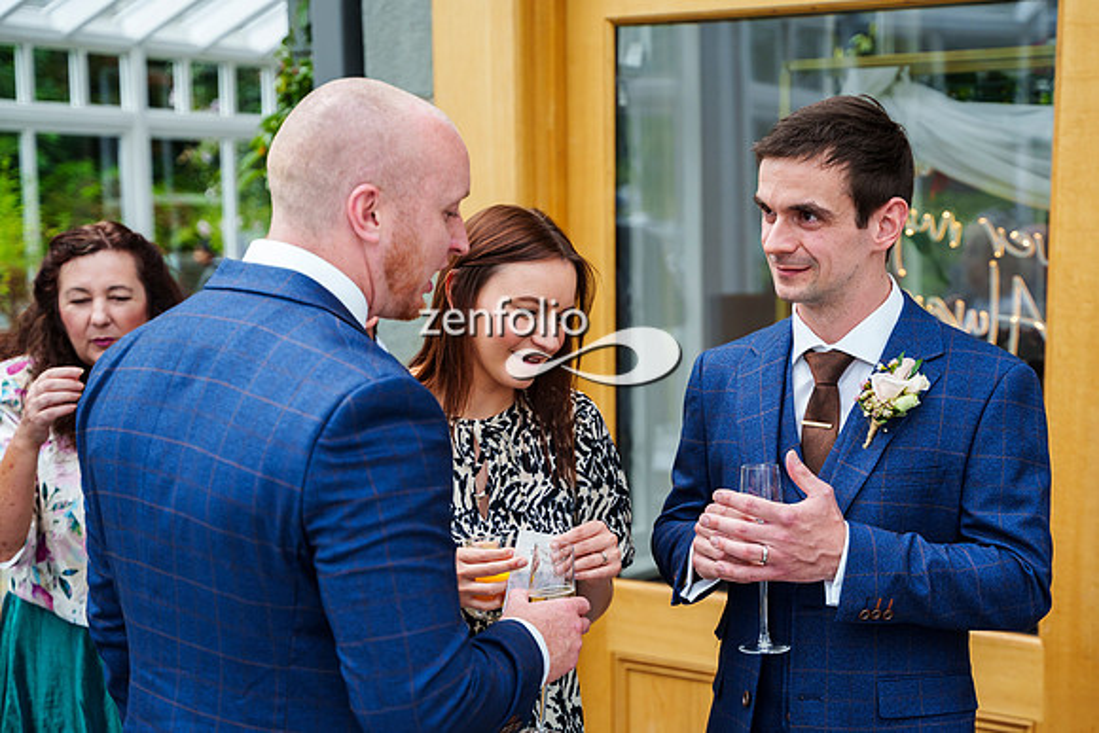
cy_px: 423
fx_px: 1890
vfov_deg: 21.9
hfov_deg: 32.4
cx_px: 635
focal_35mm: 62
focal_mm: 53
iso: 800
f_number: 3.5
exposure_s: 1/1600
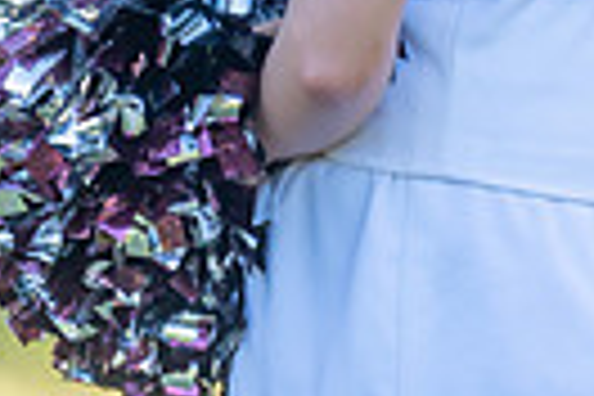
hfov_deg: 2.9
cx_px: 544
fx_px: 11648
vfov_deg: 1.9
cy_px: -385
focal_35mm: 706
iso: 125
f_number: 2.8
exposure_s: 1/320
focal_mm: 161
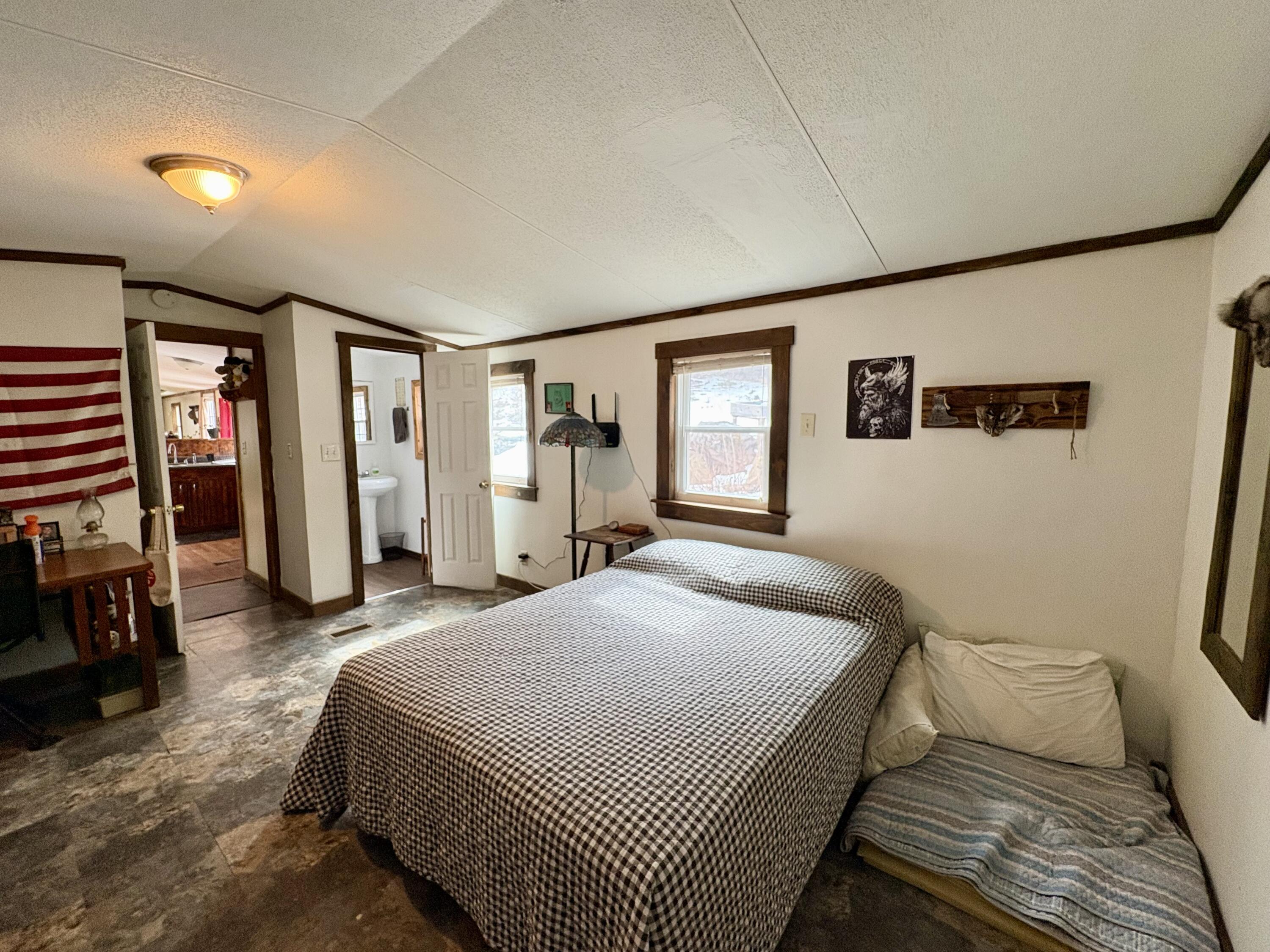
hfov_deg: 102.1
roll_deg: +0.4
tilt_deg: -5.8
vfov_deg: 85.7
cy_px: 476
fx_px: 514
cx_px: 635
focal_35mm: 14
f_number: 2.2
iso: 250
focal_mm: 2.22
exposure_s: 1/60
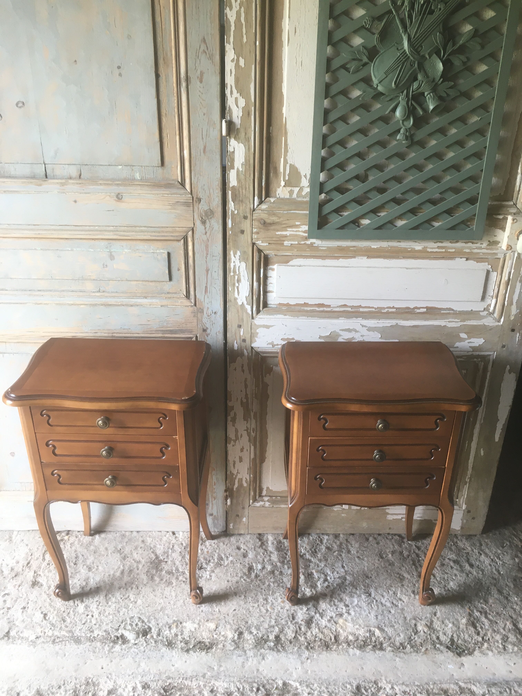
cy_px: 348
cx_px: 261
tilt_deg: -28.2
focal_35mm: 29
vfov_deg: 61.7
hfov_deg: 48.2
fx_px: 583
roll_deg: -0.5
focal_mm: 4.15
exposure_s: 1/33
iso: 64
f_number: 2.2
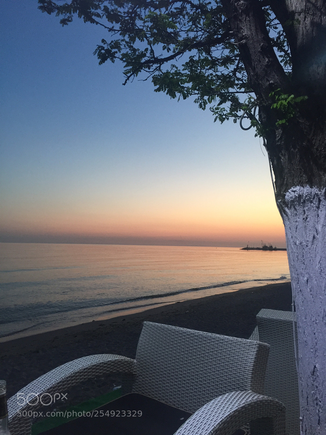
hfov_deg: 48.2
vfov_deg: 61.7
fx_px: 364
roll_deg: -1.8
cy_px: 218
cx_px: 163
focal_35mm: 29
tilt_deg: +3.8
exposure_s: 1/33
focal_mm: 4.15
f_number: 2.2
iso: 125
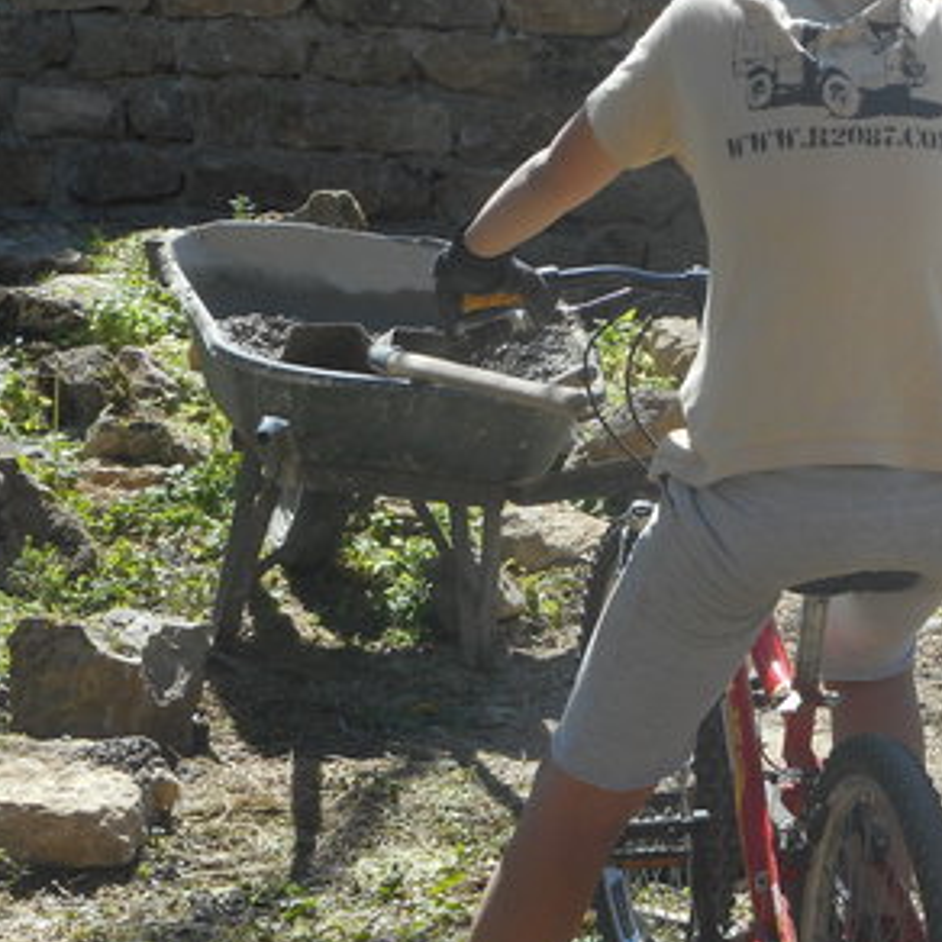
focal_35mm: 142
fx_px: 4372
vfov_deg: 12.3
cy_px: 263
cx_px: 1103
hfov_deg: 12.1
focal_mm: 12
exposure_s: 1/250
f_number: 5.3
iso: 80
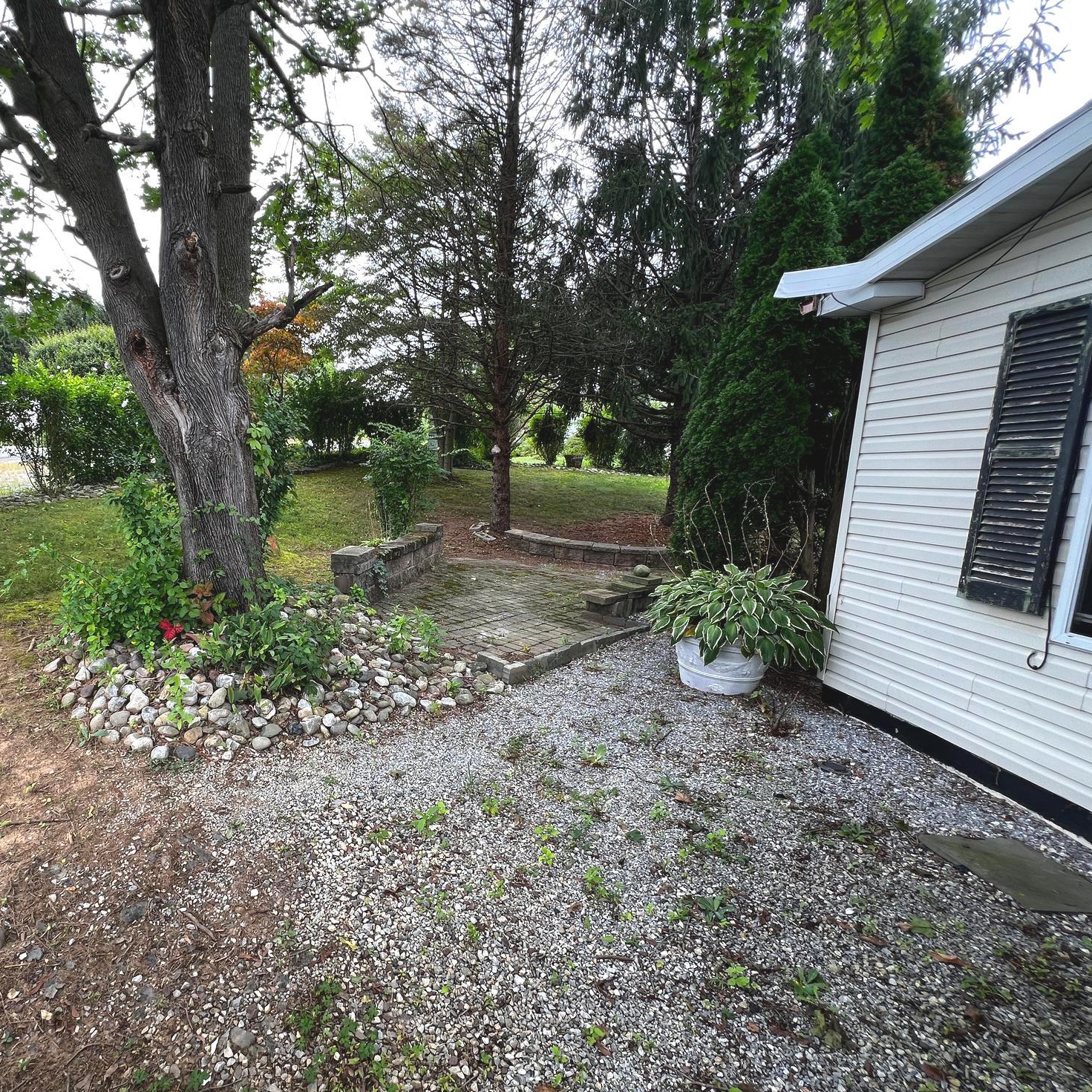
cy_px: 568
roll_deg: -1.8
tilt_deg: -9.0
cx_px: 359
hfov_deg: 84.2
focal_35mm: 16
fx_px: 571
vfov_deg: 87.4
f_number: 1.8
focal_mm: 1.57
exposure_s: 1/99
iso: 32
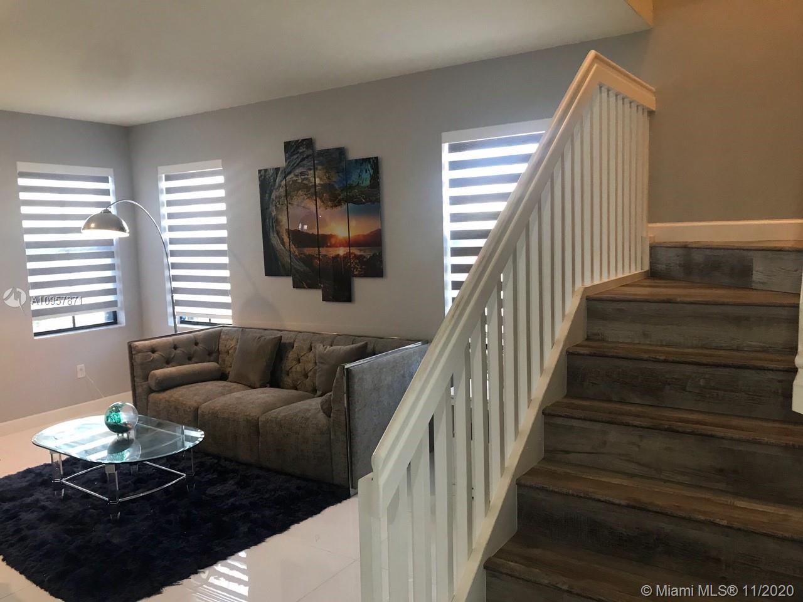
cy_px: 301
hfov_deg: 63.4
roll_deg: +1.4
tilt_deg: -4.7
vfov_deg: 49.7
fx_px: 650
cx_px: 402
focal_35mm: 28
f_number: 1.8
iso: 40
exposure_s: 1/15
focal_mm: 3.99
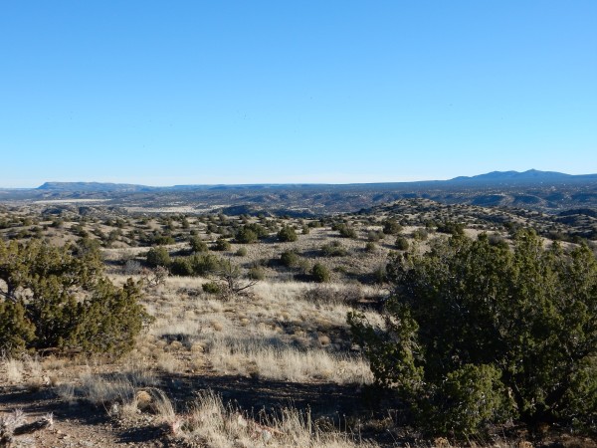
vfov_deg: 33.6
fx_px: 742
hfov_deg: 43.9
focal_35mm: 43
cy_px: 224
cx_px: 298
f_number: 4.2
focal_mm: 7.6
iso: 125
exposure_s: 1/800
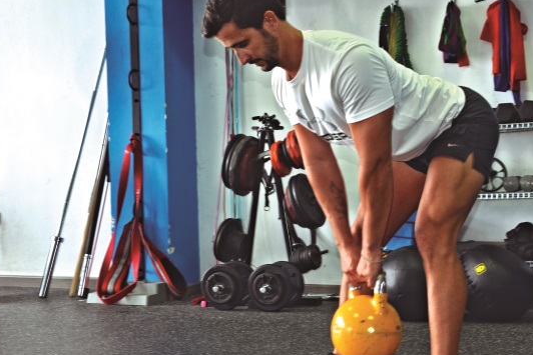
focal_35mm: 71
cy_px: 185
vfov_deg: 19.2
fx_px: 1051
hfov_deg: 28.4
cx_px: 331
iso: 160
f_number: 5.6
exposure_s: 1/5
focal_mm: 28
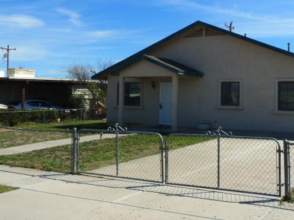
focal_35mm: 42
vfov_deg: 34.2
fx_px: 357
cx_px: 208
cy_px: 88
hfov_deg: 43.8
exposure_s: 1/500
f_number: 5.6
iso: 80
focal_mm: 4.7
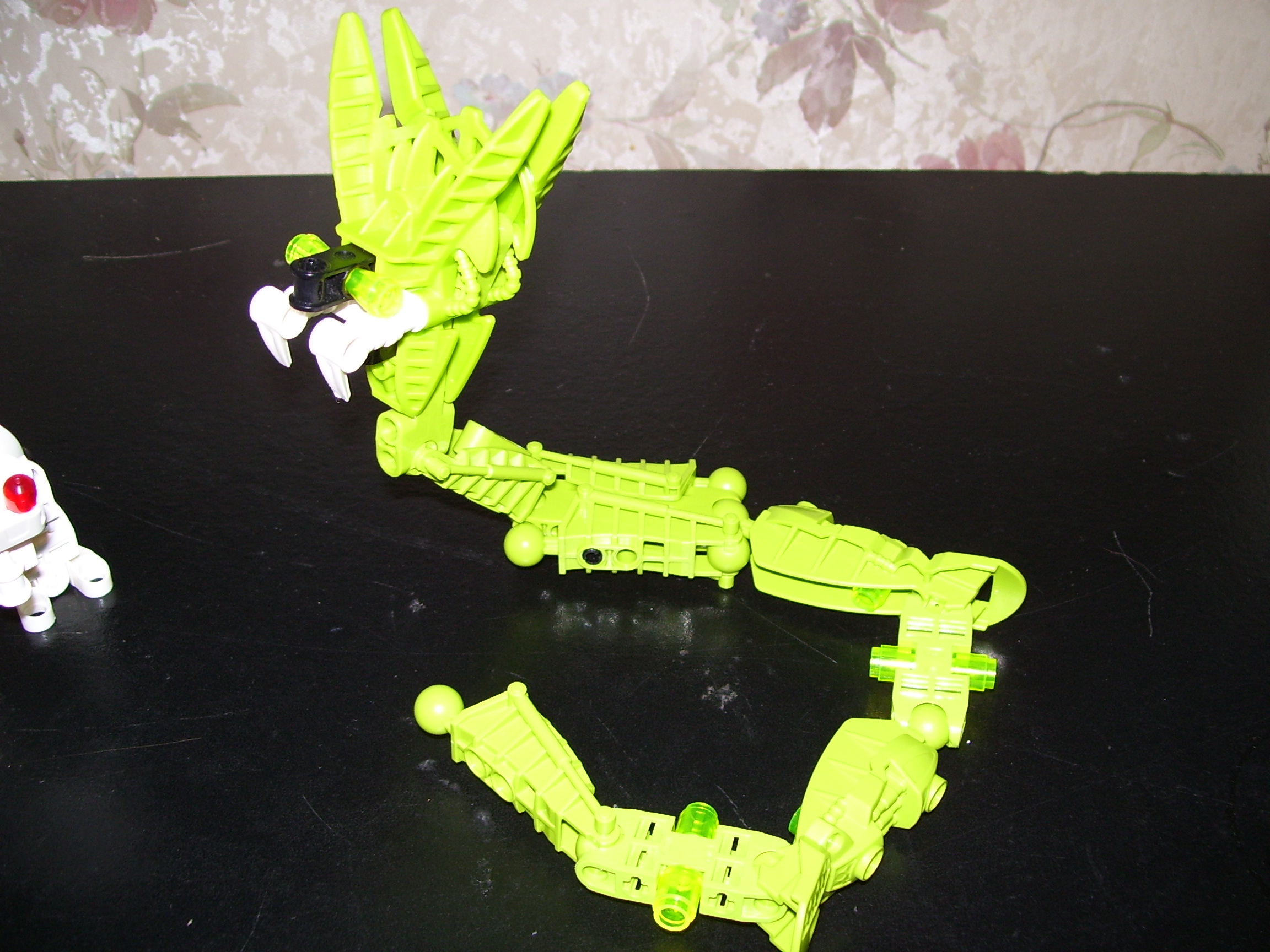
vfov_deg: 39.7
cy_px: 476
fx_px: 1321
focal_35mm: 36
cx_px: 635
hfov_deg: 51.4
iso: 80
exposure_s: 1/60
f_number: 2.7
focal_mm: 6
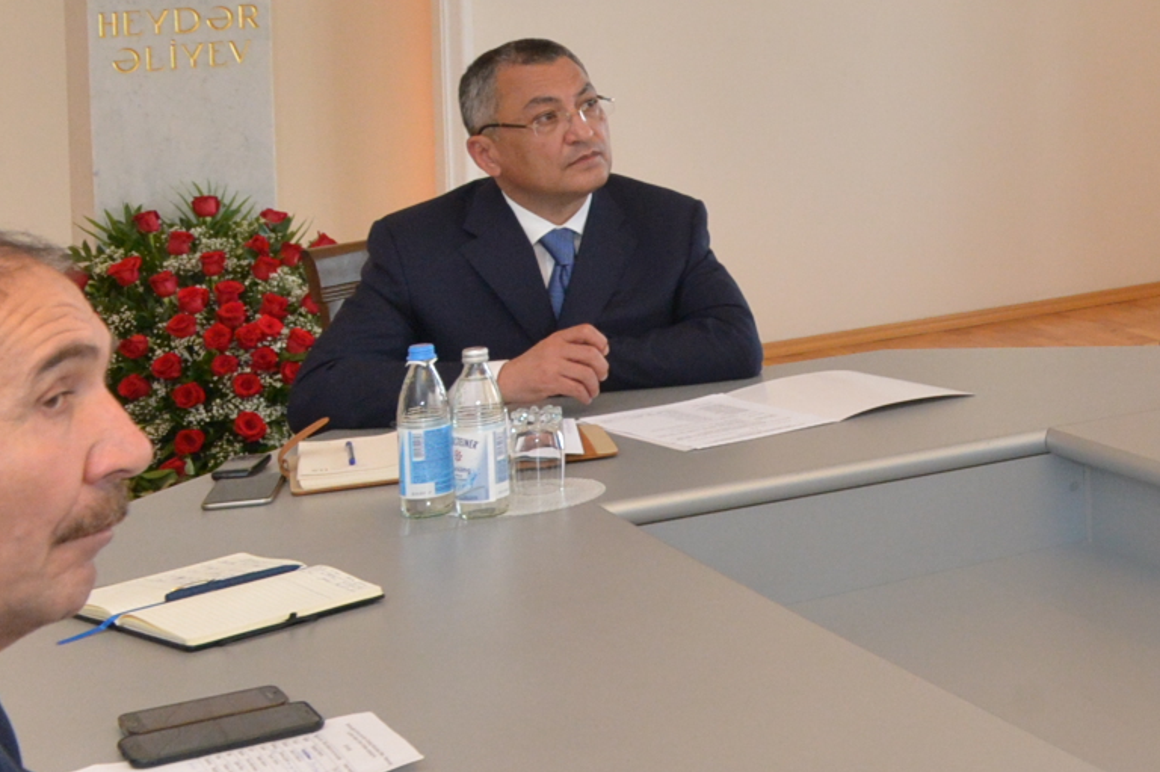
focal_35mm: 77
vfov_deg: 16.9
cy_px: -162
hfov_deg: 22.0
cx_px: 1728
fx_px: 2479
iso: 2000
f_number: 7.1
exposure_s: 1/80
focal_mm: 24
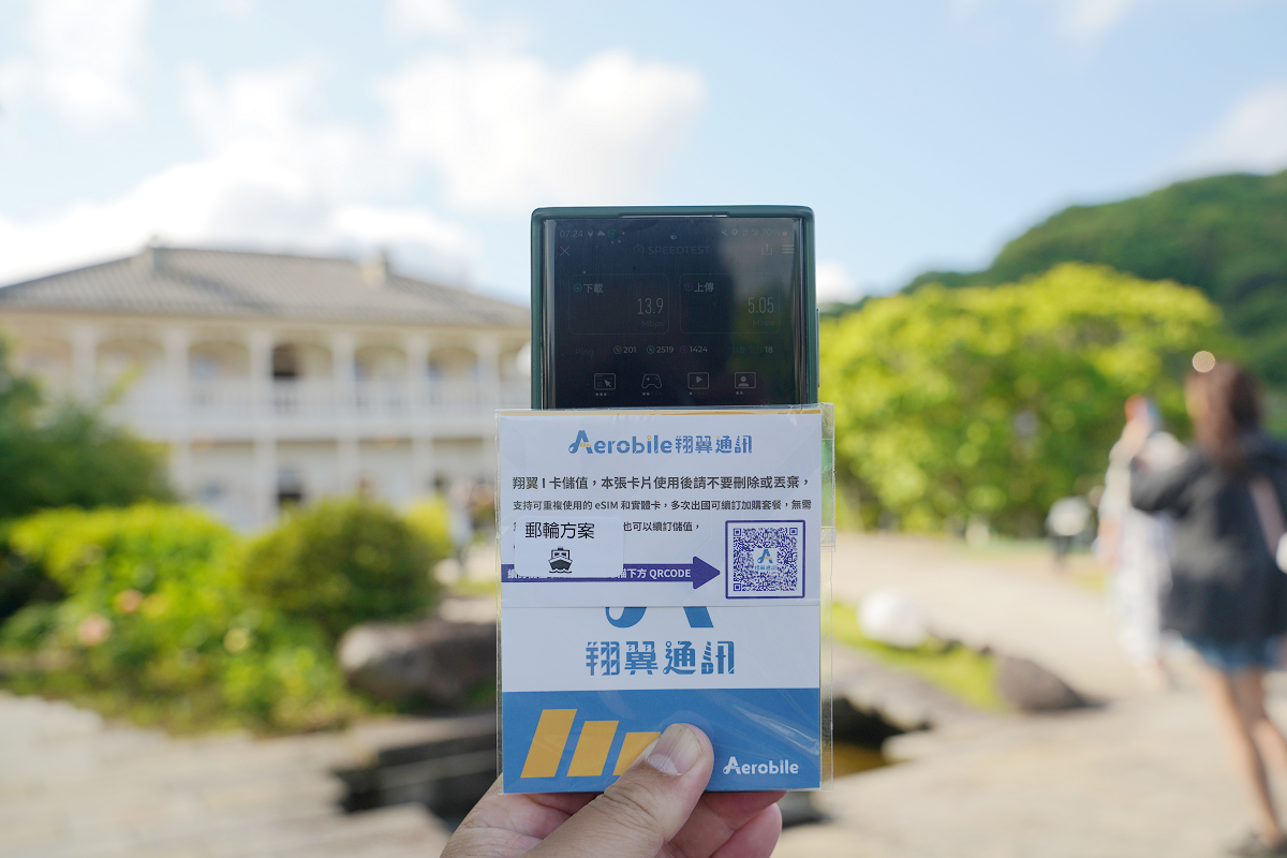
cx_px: 644
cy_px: 429
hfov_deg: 57.2
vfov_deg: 40.0
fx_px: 1180
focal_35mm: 33
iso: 100
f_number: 5.6
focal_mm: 33
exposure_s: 1/125
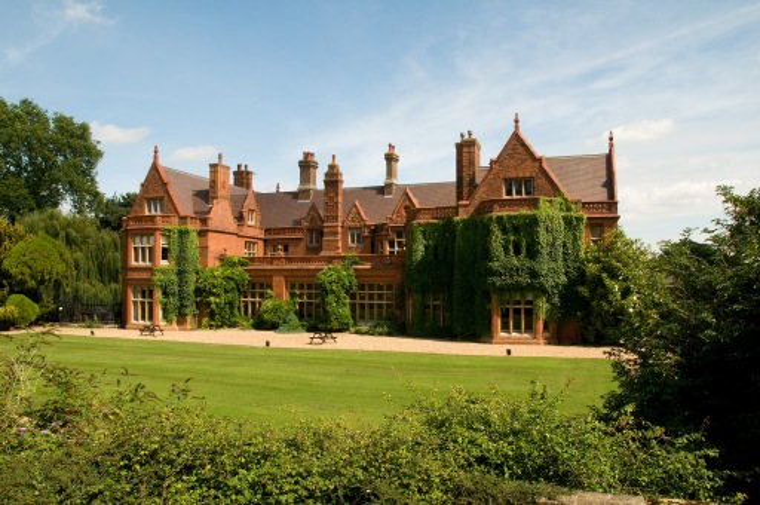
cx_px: 380
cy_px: 252
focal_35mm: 27
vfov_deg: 47.8
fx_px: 569
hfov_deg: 67.4
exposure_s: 1/80
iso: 200
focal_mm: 18
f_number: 16
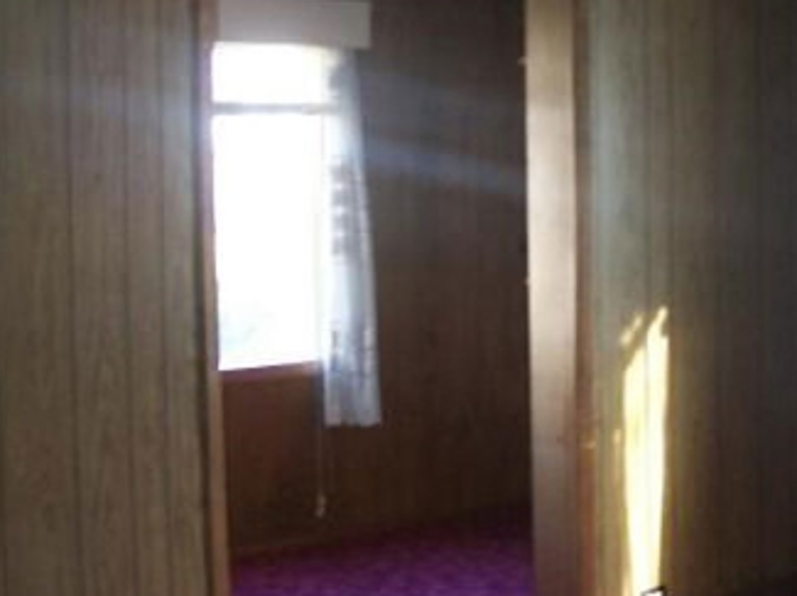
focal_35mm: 71
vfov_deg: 20.6
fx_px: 1633
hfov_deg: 27.3
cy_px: 194
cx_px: 537
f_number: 2.7
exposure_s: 1/30
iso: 160
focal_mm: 6
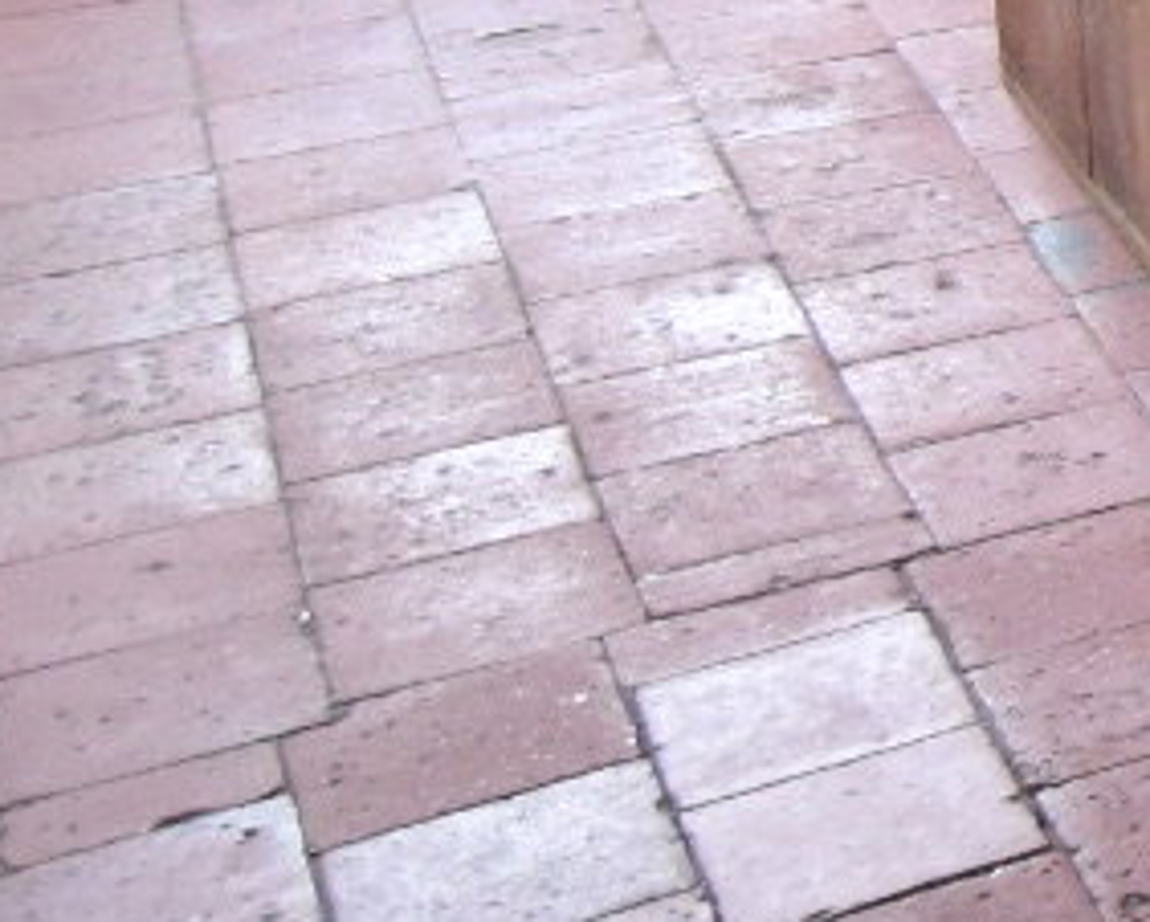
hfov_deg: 13.0
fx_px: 3304
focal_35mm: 97
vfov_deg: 14.9
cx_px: 2993
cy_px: -412
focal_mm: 12
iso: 1250
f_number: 4.5
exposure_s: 1/30
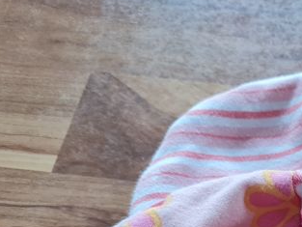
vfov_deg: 16.4
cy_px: 331
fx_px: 724
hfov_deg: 20.9
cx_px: 418
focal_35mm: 83
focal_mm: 5.4
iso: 250
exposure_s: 1/100
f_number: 1.8
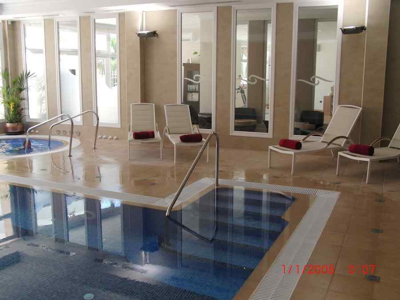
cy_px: 150
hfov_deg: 51.4
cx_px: 200
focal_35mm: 36
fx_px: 416
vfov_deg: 39.7
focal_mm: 7.3
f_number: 3
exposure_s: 1/160
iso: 200
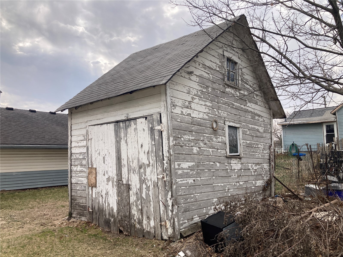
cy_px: 128
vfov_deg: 49.7
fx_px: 277
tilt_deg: +7.7
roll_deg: -0.1
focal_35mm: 28
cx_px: 172
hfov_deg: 63.4
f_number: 1.8
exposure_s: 1/1919
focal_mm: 3.99
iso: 20
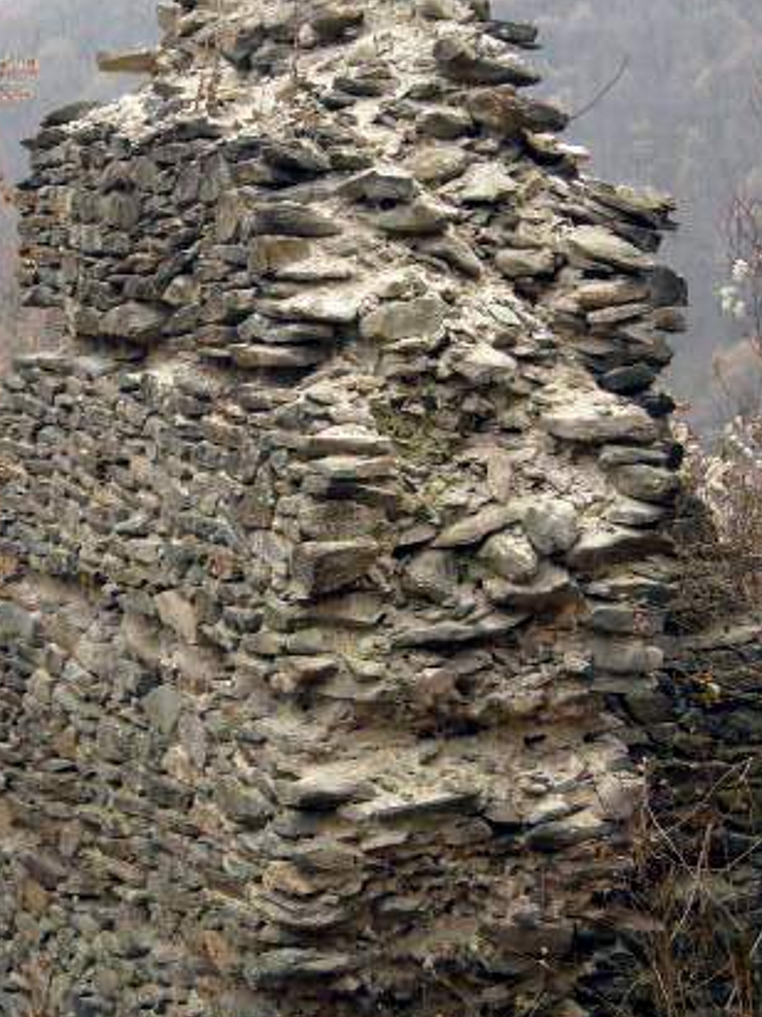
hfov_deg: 15.6
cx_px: 356
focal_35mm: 95
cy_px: 534
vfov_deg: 20.7
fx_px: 2790
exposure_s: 1/218
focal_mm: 9.87
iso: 200
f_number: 3.5
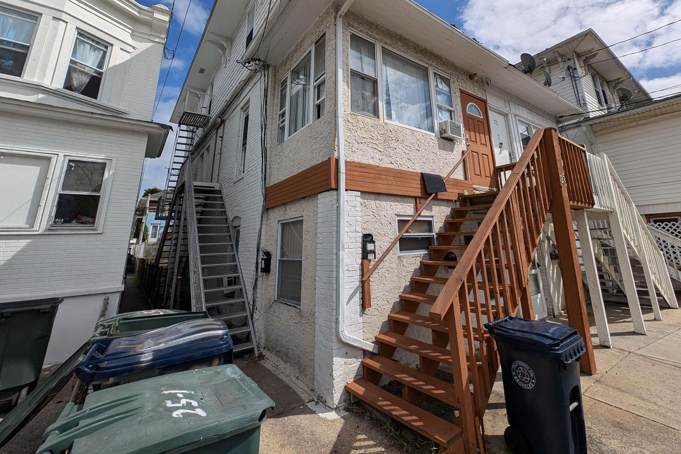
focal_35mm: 15
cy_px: 156
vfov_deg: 75.2
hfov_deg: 100.1
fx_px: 284
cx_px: 371
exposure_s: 1/4237
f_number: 1.95
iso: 41
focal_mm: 2.23
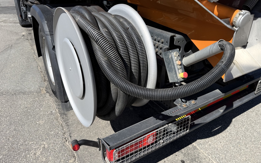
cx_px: 131
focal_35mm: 26
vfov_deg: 47.5
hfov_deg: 70.4
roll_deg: -2.6
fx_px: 185
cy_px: 70
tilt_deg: -23.5
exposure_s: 1/3584
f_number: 1.78
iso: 80
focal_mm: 6.76
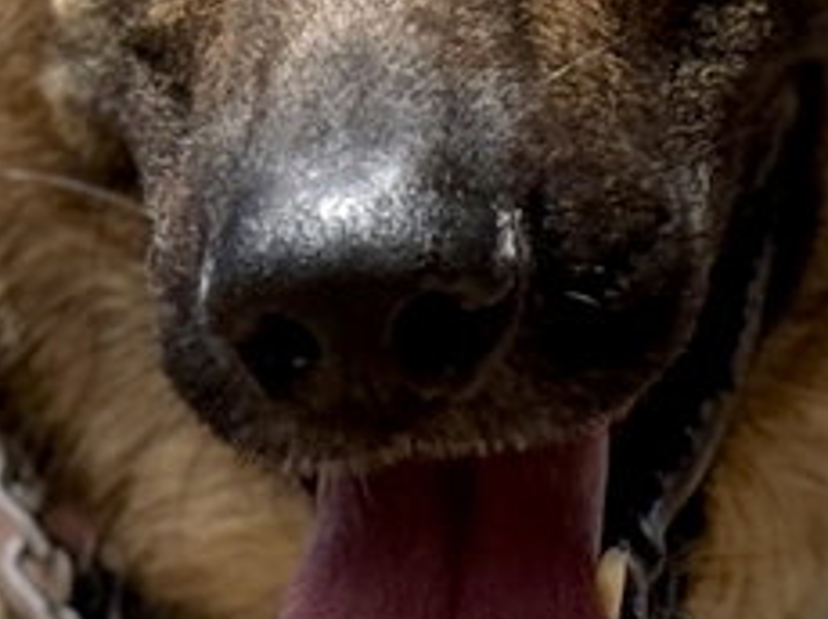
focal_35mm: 334
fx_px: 7981
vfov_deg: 4.4
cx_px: -115
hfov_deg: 5.9
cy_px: 669
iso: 80
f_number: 1.78
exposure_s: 1/3534
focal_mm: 6.76
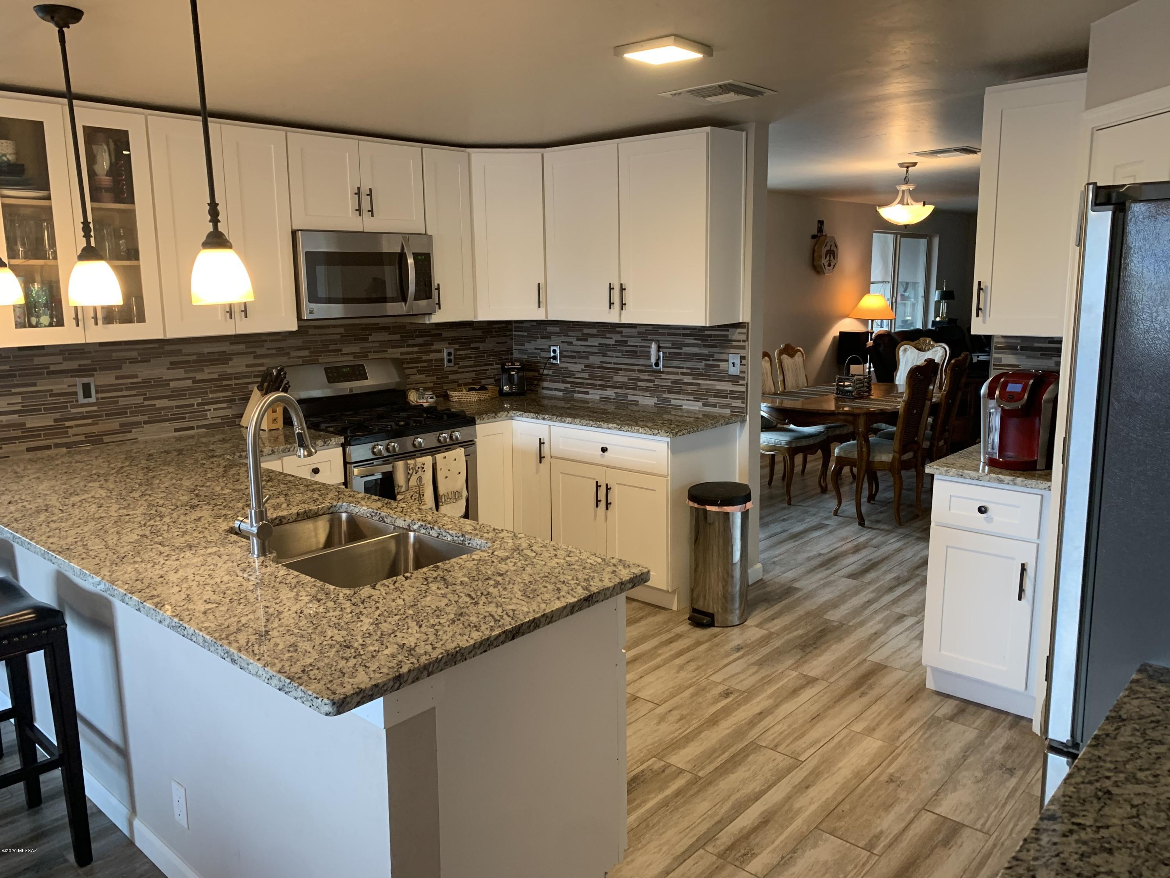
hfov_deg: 67.3
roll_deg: +1.1
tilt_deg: -9.2
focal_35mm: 26
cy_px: 439
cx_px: 585
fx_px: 879
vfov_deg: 53.1
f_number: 1.8
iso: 160
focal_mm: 4.25
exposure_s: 1/60
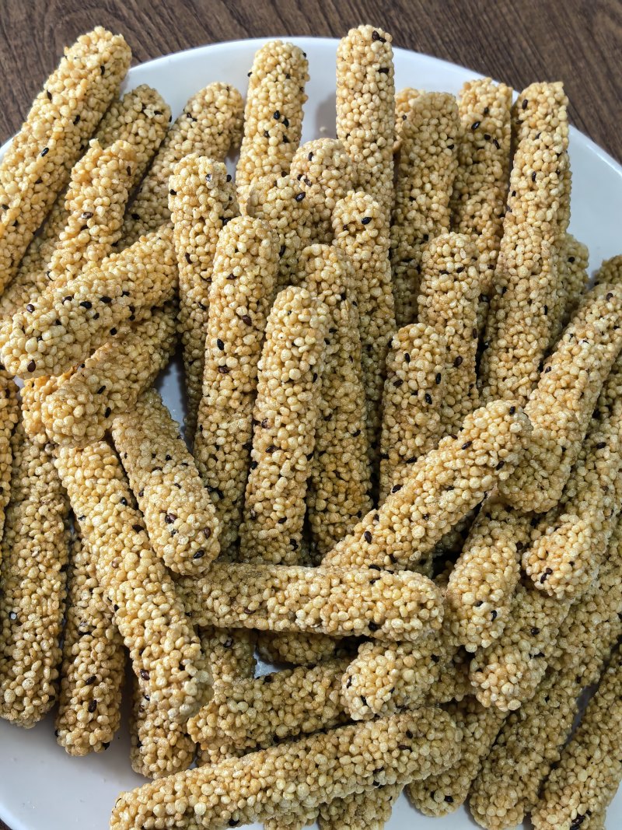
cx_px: 311
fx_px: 1150
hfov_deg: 30.3
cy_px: 415
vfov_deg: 39.7
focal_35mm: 48
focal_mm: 5.75
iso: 250
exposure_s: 1/100
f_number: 2
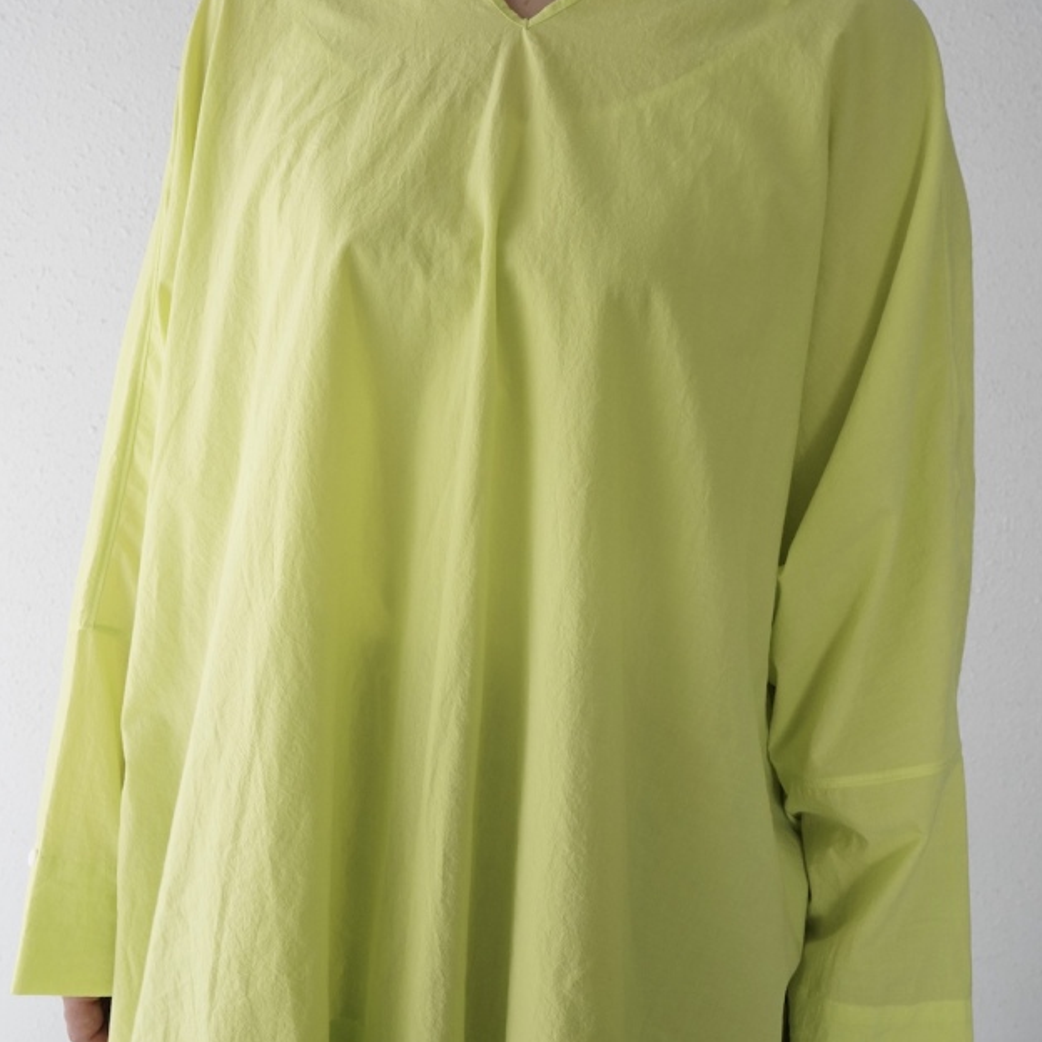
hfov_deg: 43.9
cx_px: 518
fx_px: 1294
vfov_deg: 43.8
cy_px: 553
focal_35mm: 38
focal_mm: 29
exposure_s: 1/60
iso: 3200
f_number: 9
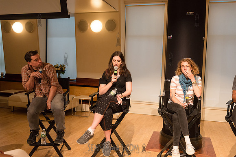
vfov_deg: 37.9
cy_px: 78
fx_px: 229
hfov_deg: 54.4
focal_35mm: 35
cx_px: 118
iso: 2500
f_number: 4
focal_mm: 35
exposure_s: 1/320
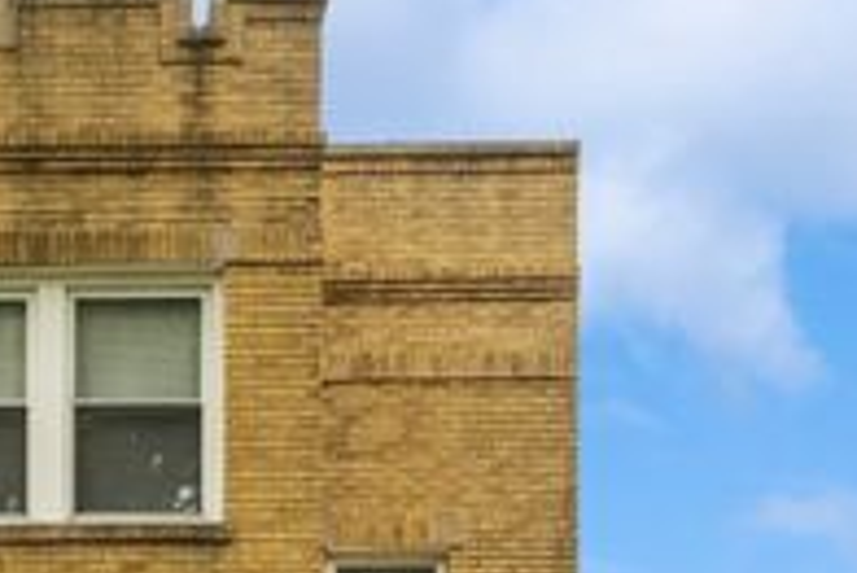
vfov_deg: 22.8
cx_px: 31
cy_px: 636
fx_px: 1334
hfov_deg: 33.1
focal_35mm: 56
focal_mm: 15
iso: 100
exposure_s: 1/40
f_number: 11
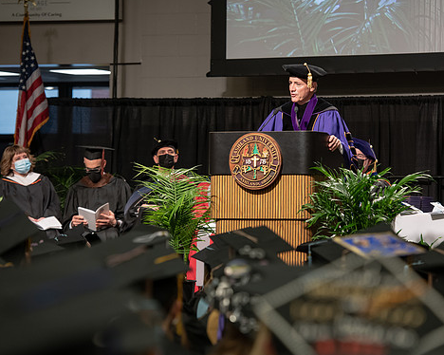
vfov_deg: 9.5
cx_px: 261
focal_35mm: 163
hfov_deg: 11.8
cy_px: 173
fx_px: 2141
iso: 1000
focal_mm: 140
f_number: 4
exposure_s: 1/200
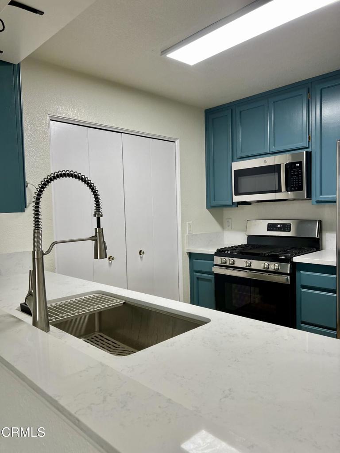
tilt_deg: -1.7
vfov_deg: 67.3
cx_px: 170
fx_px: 340
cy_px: 226
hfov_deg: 53.1
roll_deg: +1.9
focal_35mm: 26
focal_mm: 5.7
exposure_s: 1/120
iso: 100
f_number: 1.5
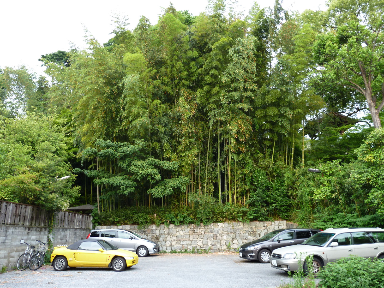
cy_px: 144
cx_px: 192
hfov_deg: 60.0
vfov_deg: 46.8
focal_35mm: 30
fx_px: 333
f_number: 3.4
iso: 100
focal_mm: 5
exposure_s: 1/30
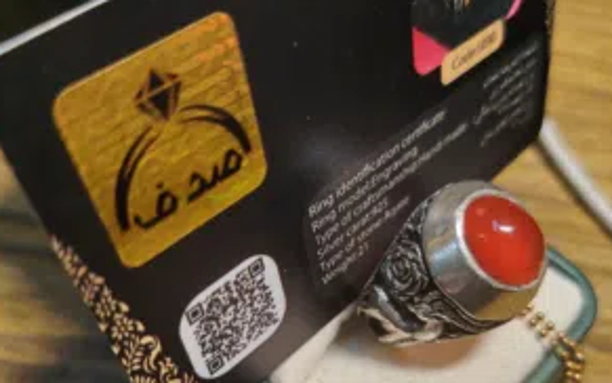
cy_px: 267
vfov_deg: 35.8
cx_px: 303
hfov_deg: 55.3
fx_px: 584
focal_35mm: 35
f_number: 1.75
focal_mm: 5.25
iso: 167
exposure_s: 1/33.3
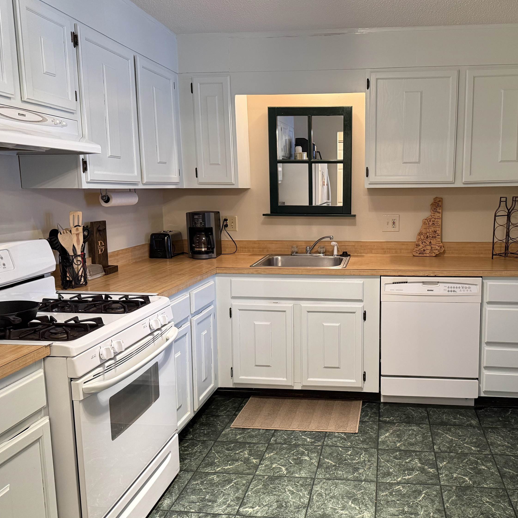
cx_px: 336
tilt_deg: -8.3
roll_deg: +0.4
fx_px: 491
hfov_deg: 54.7
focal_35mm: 29
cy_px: 261
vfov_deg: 55.6
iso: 320
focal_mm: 6.76
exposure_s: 1/60
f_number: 1.78
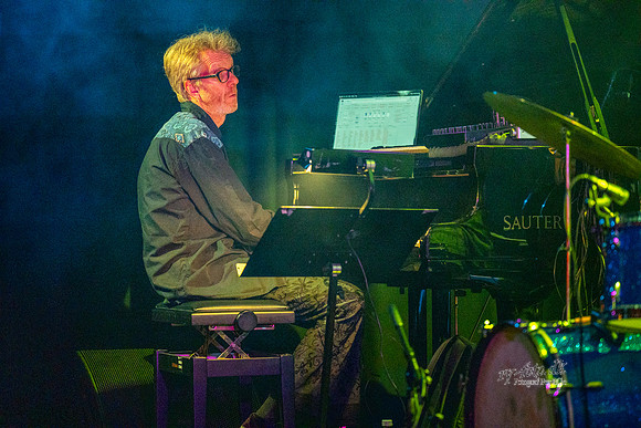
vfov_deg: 10.1
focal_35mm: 136
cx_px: 320
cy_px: 214
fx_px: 2422
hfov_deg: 15.1
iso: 12800
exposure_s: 1/200
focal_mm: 136
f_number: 2.8
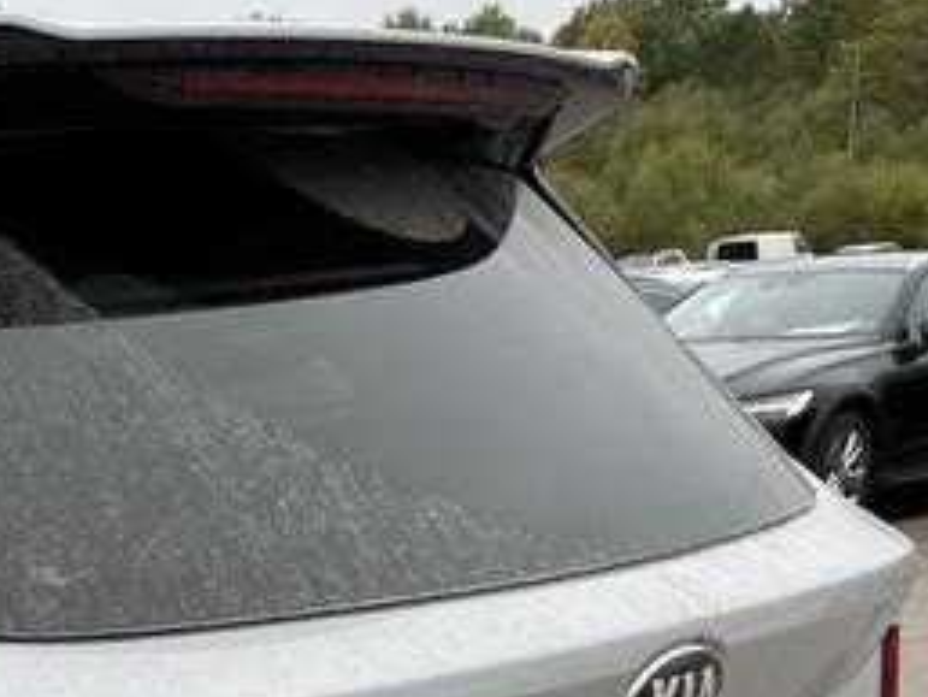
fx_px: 2172
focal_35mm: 81
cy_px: 1069
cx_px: -339
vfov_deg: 16.5
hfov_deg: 21.4
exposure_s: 1/360
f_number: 1.6
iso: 32
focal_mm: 4.2
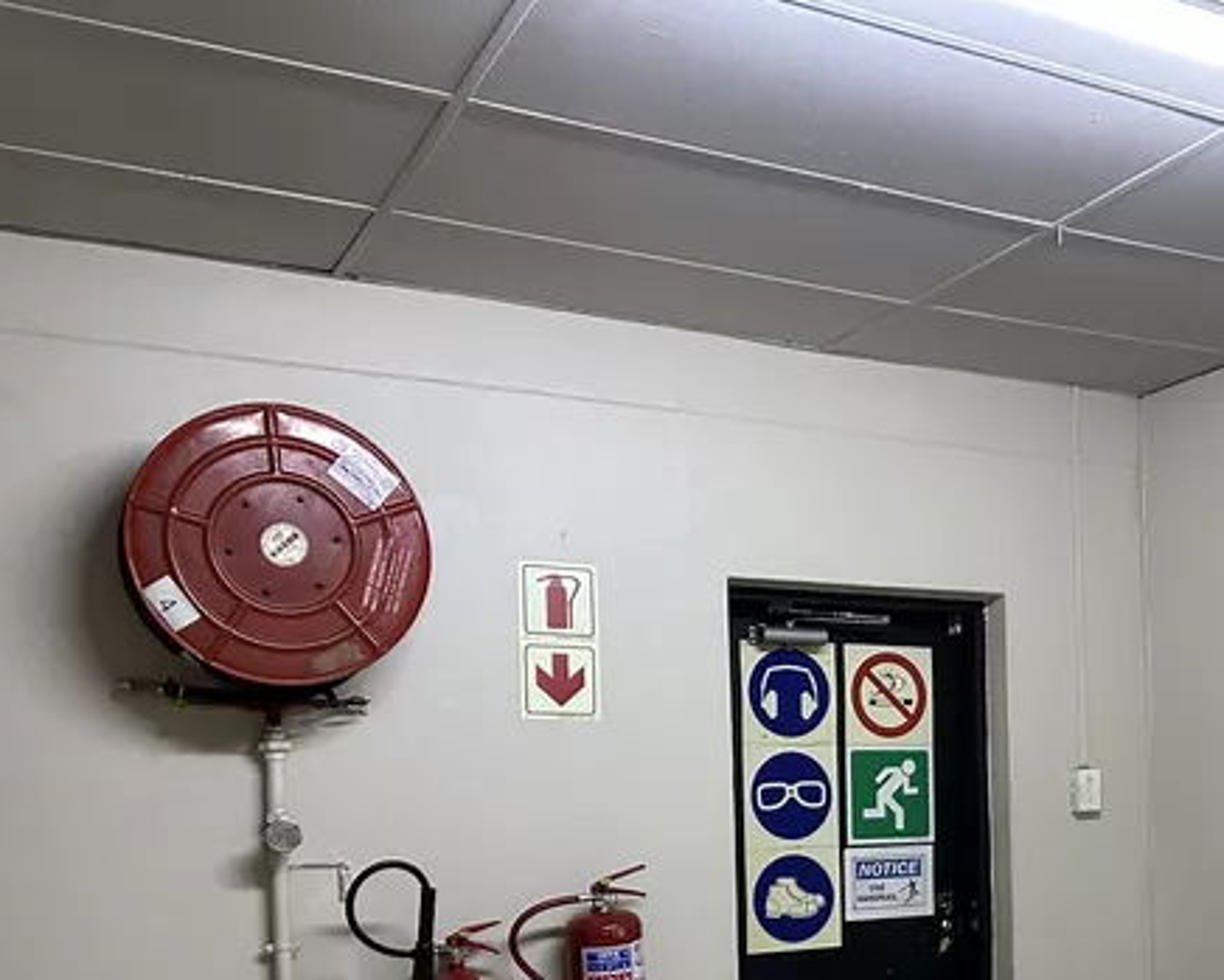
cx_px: 1022
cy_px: 837
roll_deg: +1.2
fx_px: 1558
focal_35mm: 43
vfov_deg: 33.5
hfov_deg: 40.7
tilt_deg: -0.5
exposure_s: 1/50
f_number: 1.78
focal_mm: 6.86
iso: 500
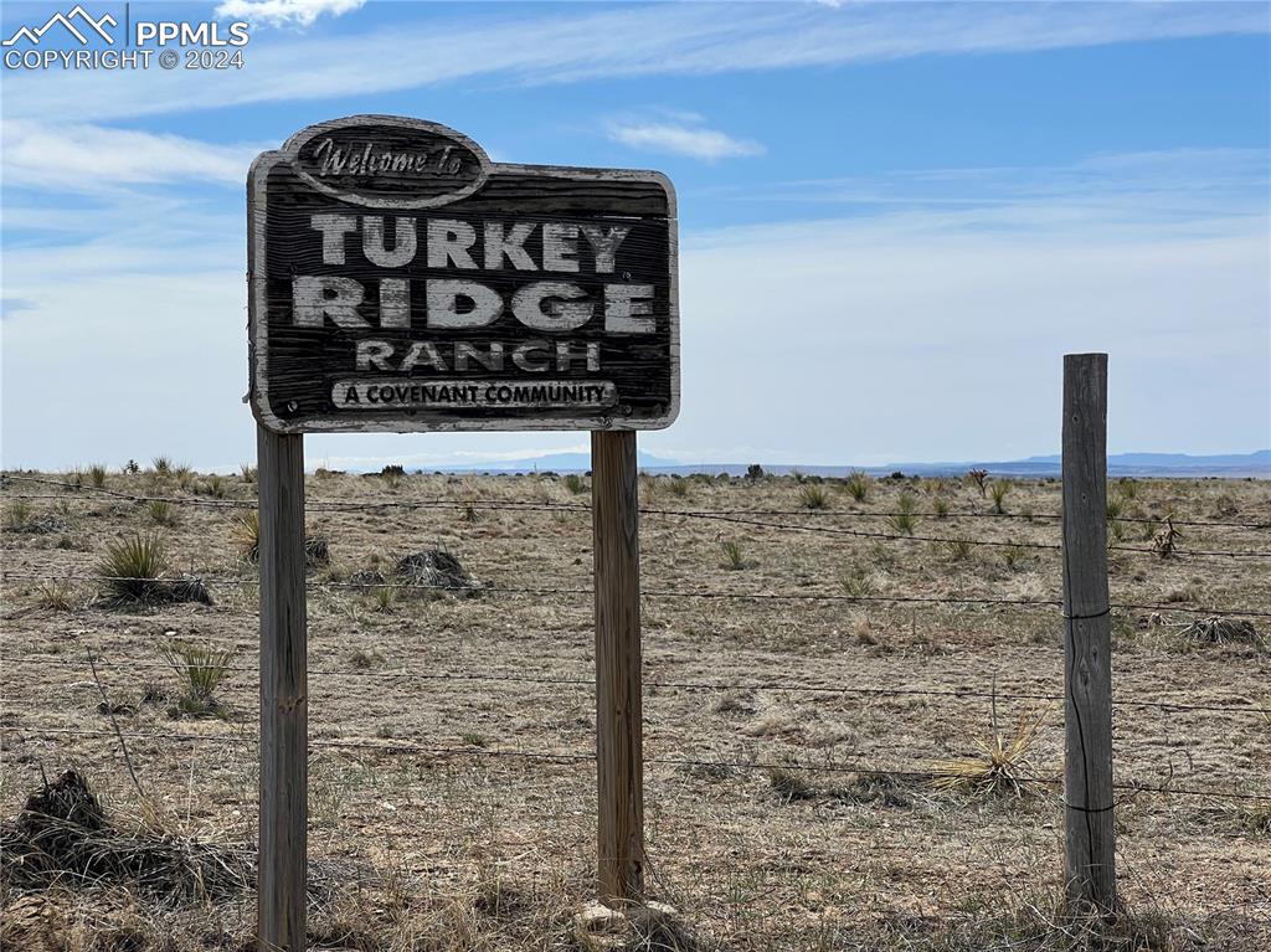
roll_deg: +0.6
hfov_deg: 25.3
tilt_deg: +0.7
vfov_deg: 19.1
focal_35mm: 77
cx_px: 636
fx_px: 2826
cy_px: 476
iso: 32
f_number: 2.8
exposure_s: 1/1727
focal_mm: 9
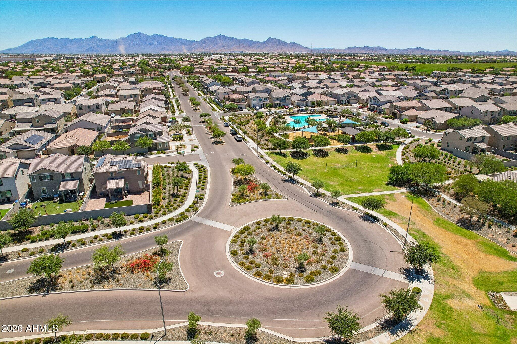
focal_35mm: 22
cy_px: 172
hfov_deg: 78.6
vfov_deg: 57.2
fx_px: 316
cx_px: 258
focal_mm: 8.4
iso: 100
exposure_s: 1/160
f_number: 2.8
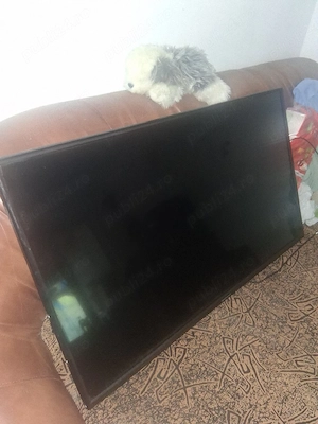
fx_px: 318
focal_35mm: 26
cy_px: 212
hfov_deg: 53.1
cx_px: 159
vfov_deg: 67.3
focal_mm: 3.98
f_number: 1.8
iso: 25
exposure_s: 1/17
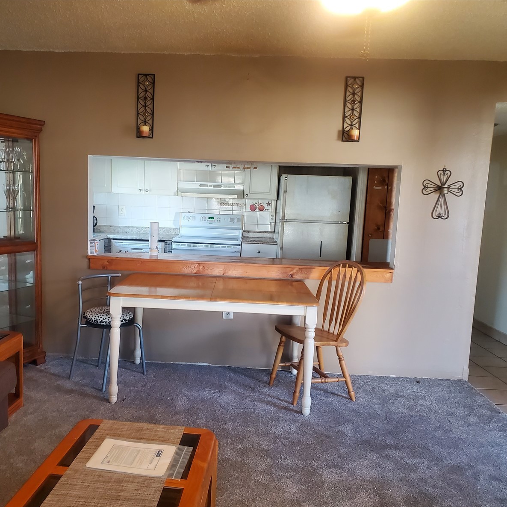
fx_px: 514
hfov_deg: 52.4
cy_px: 256
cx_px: 219
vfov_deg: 52.5
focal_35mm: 31
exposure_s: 1/40
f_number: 2.4
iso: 400
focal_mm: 4.3
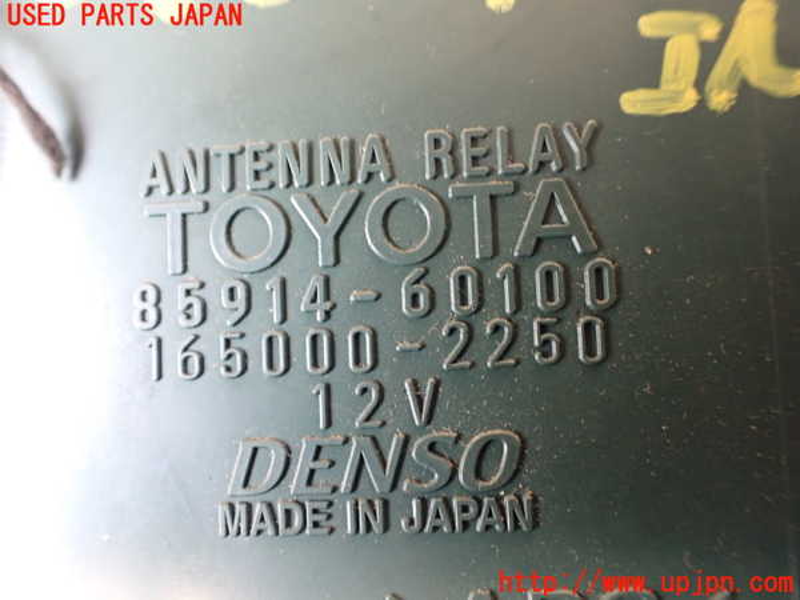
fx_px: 693
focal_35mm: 30
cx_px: 400
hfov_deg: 60.0
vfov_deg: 46.8
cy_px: 300
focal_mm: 5.4
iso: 800
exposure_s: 1/50
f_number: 2.3
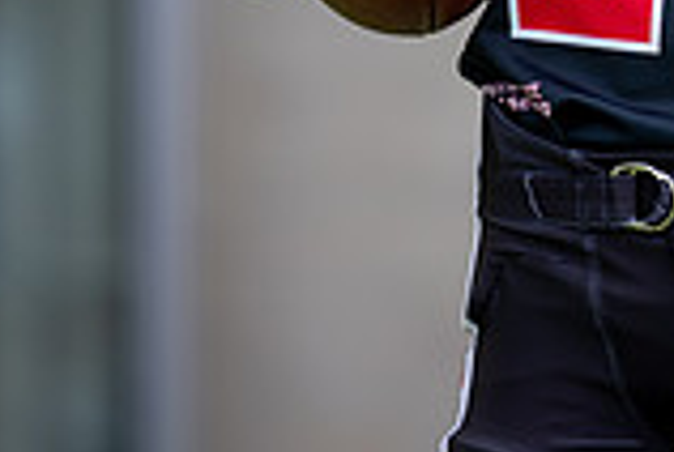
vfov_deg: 2.2
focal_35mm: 616
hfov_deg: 3.3
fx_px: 11554
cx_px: 781
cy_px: -356
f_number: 2.8
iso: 100
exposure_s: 1/500
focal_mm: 168
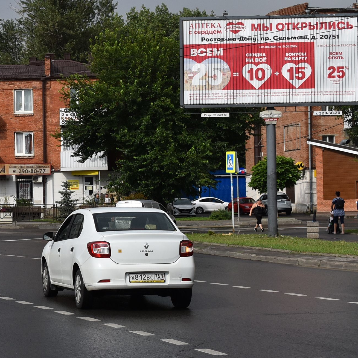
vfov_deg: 16.6
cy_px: 169
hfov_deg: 16.1
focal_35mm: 105
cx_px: -36
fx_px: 1229
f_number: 7.1
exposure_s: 1/2000
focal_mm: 36
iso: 400
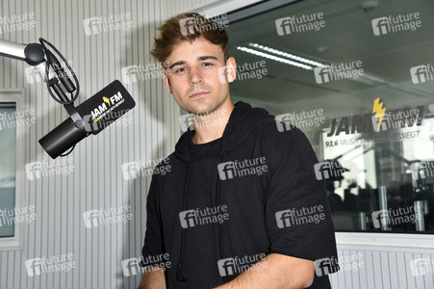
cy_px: 144
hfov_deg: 41.1
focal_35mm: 48
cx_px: 217
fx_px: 578
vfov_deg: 28.0
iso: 400
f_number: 5.6
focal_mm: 48
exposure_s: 1/125
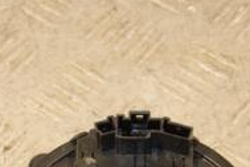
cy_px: 211
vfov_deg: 6.4
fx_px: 1490
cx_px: 93
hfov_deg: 9.6
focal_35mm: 215
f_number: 4.8
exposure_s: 1/200
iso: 800
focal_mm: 45
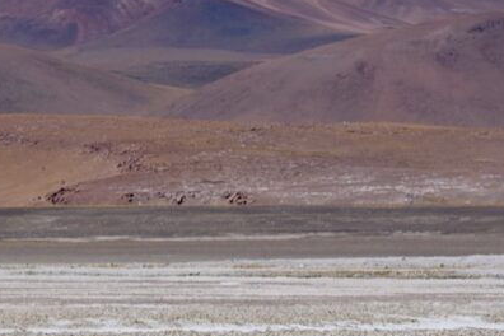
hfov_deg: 5.0
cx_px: 67
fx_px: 5796
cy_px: 97
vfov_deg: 3.3
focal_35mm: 414
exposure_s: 1/4000
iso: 500
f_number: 9
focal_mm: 160
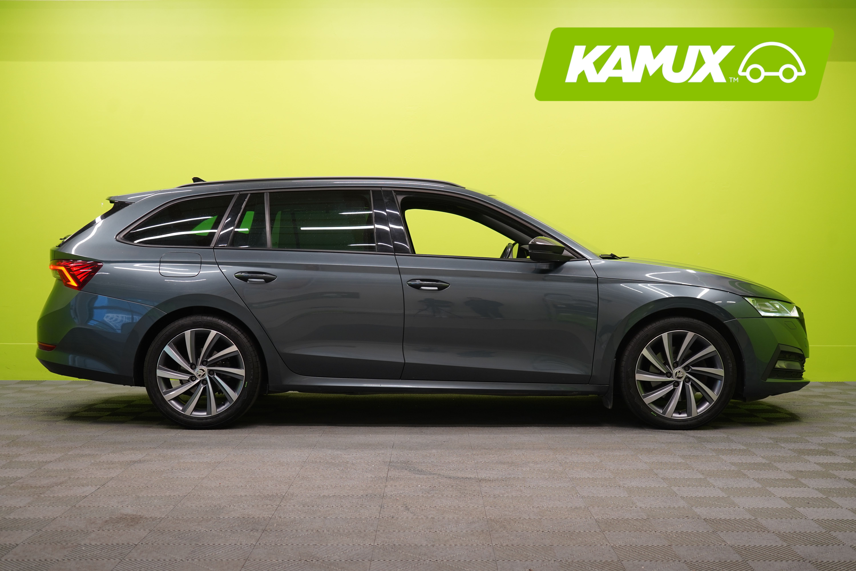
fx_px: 1117
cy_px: 286
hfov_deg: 41.9
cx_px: 428
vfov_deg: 28.6
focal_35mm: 47
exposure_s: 1/30
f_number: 4.5
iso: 400
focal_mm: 47
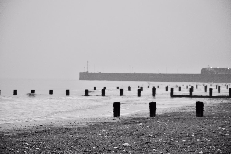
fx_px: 942
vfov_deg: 9.3
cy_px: 77
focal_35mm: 147
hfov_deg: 14.0
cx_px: 116
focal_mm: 98
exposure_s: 1/1250
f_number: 4.5
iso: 900
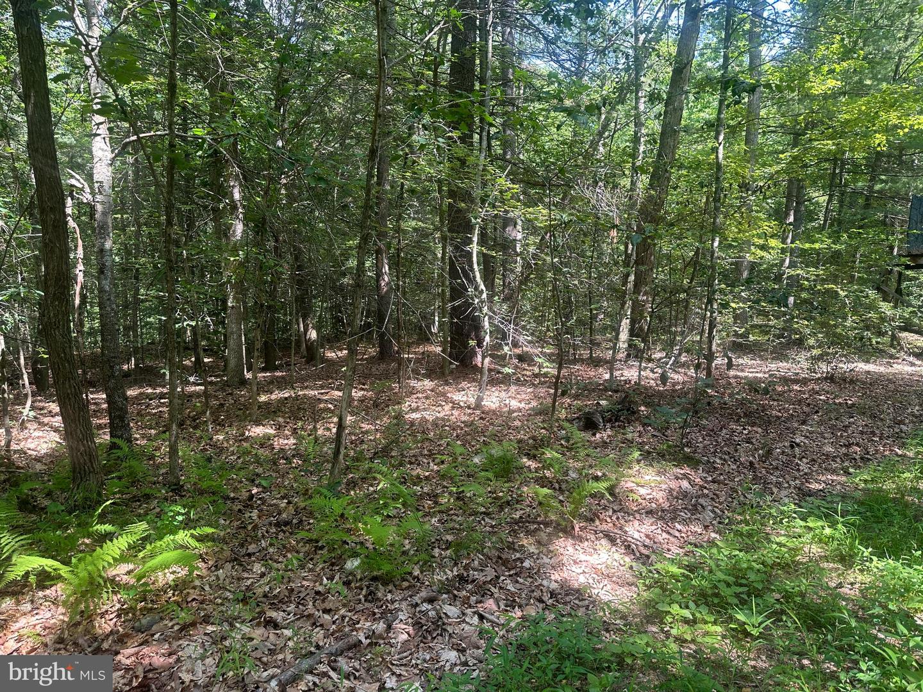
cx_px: 462
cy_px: 346
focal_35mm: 24
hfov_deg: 71.6
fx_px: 640
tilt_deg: -5.0
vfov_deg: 56.8
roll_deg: -2.6
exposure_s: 1/121
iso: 50
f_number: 1.78
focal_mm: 6.86
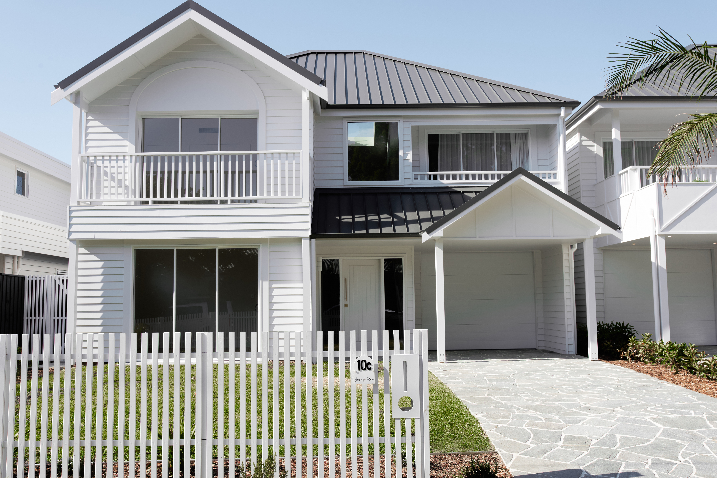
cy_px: 239
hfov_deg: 54.4
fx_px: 697
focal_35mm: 35
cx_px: 358
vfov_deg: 37.9
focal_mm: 35
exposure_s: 1/250
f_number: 11
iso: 250
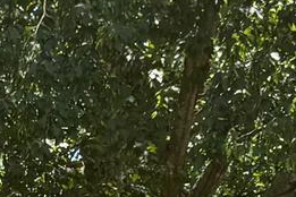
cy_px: 537
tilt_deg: +4.7
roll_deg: +0.8
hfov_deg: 10.4
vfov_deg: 6.5
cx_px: -43
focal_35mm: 196
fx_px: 1611
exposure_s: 1/822
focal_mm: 6.76
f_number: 1.78
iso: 80
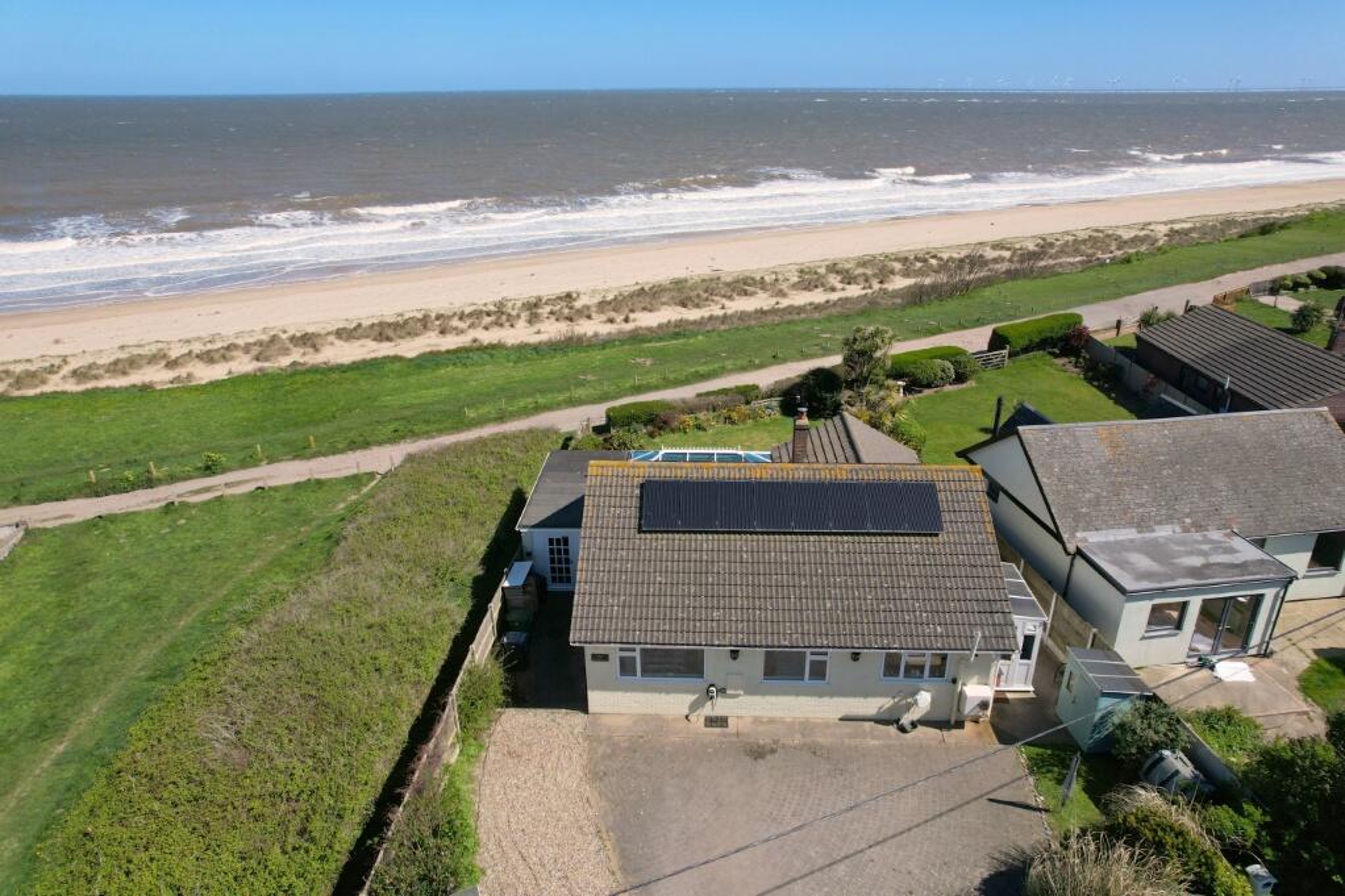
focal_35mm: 22
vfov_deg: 57.2
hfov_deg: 78.6
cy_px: 448
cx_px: 672
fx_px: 822
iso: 120
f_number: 2.8
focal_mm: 8.38
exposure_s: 1/400
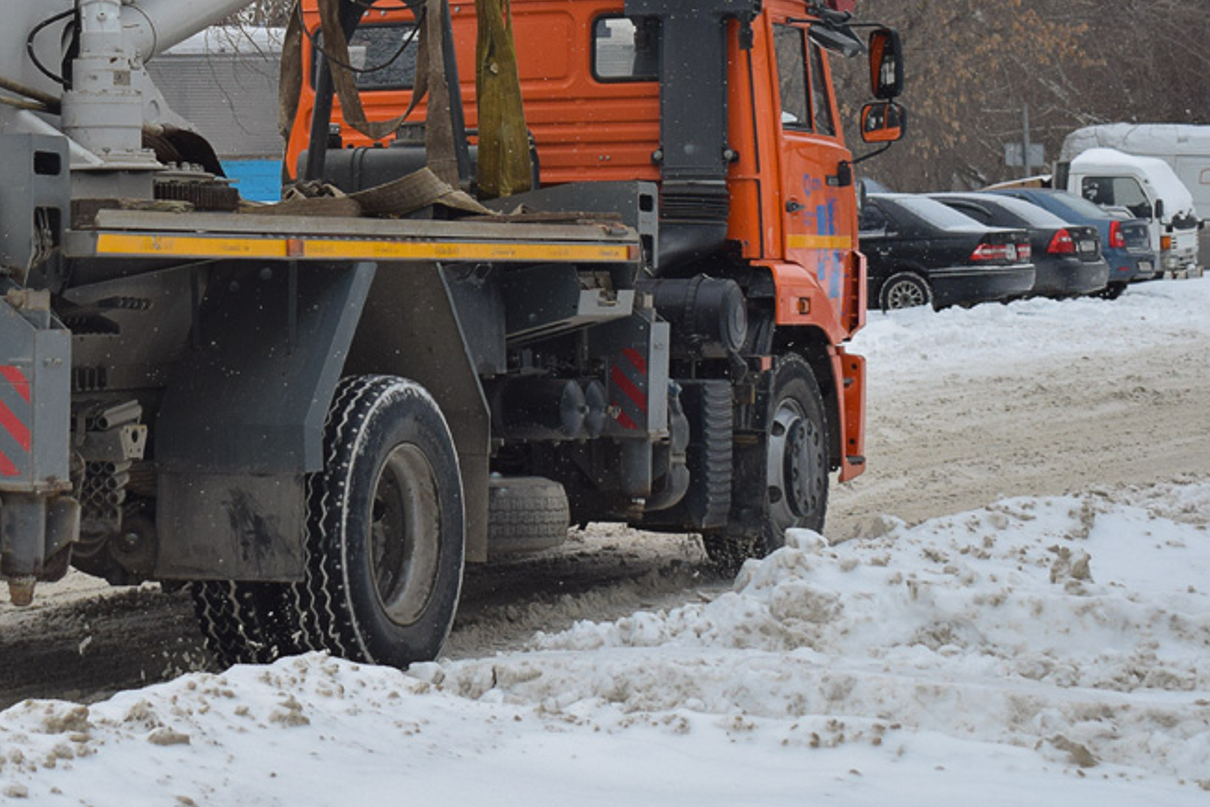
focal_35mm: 94
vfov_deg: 14.4
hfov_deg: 21.2
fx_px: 3159
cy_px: 74
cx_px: 121
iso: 400
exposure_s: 1/640
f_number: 5.6
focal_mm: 34
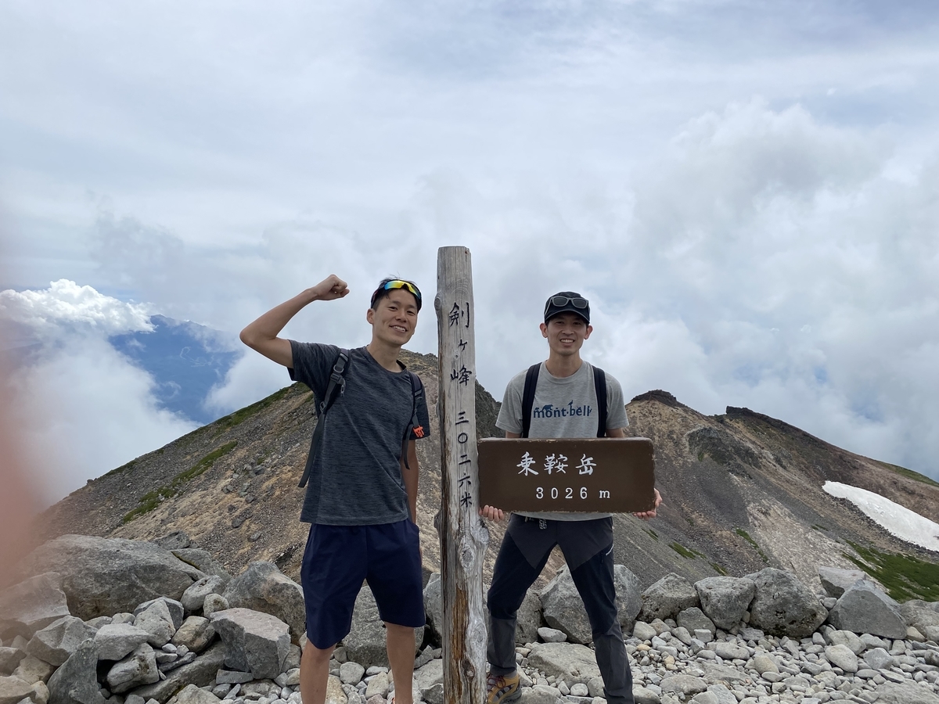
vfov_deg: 53.1
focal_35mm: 26
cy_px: 352
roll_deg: -0.6
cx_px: 470
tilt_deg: -2.4
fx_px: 705
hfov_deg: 67.3
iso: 32
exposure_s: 1/6410
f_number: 1.8
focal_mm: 4.25
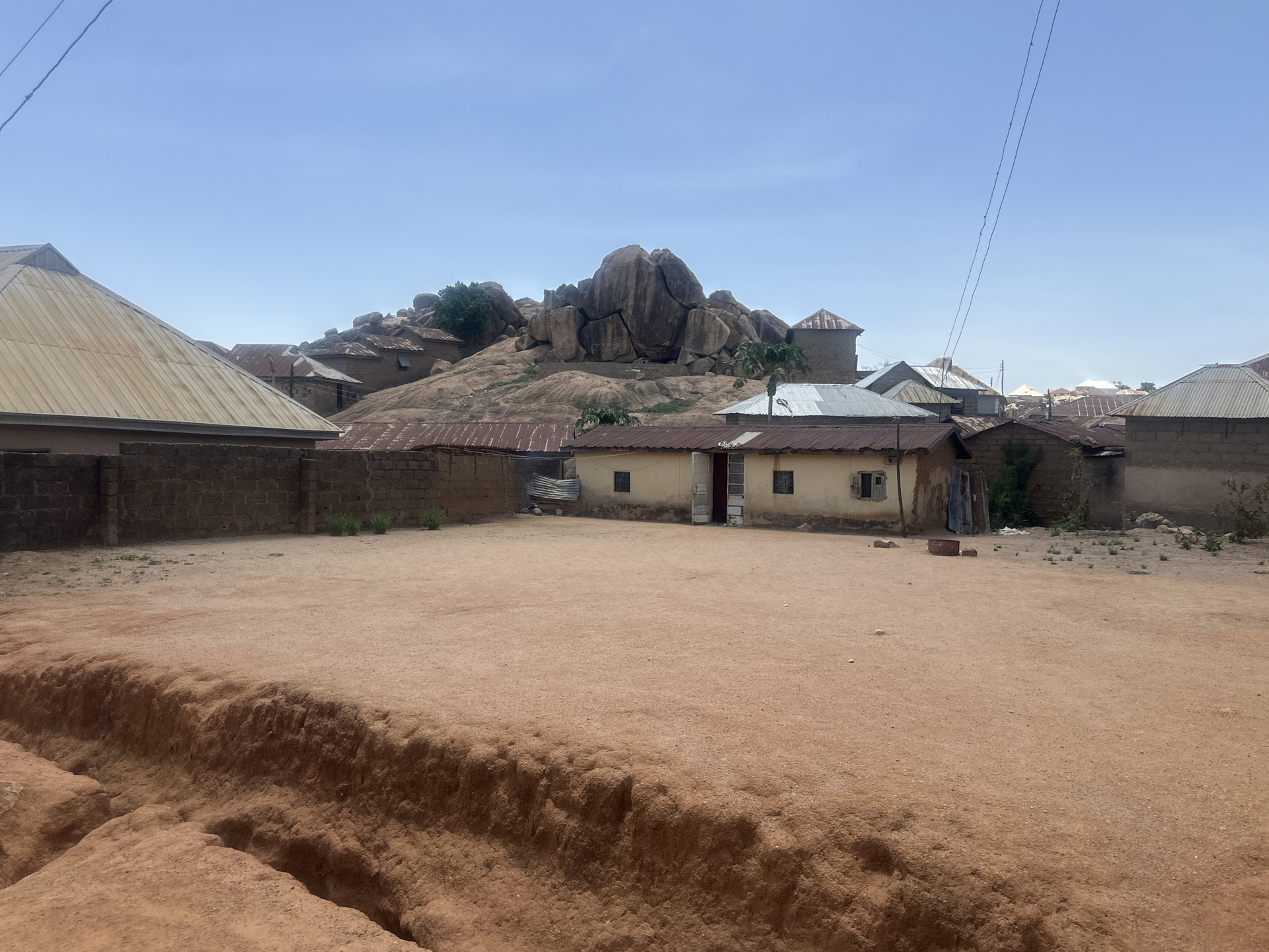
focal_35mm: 25
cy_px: 471
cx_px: 633
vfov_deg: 54.9
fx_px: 916
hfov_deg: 69.4
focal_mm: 6.86
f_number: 1.78
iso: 80
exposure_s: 1/3597
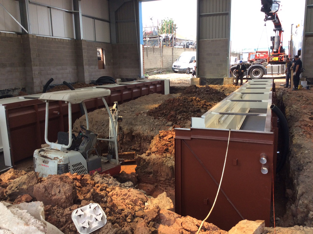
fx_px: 289
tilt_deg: -10.3
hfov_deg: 56.9
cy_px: 117
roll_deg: +2.7
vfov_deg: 44.1
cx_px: 156
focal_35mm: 32
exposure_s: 1/202
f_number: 2.4
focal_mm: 3.3
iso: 32
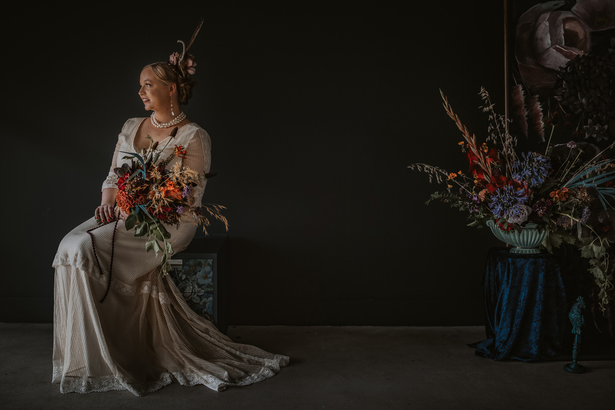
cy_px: 205
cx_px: 308
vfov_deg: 37.9
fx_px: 598
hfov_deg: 54.4
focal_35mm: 35
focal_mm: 35
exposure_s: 1/200
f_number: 1.4
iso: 100
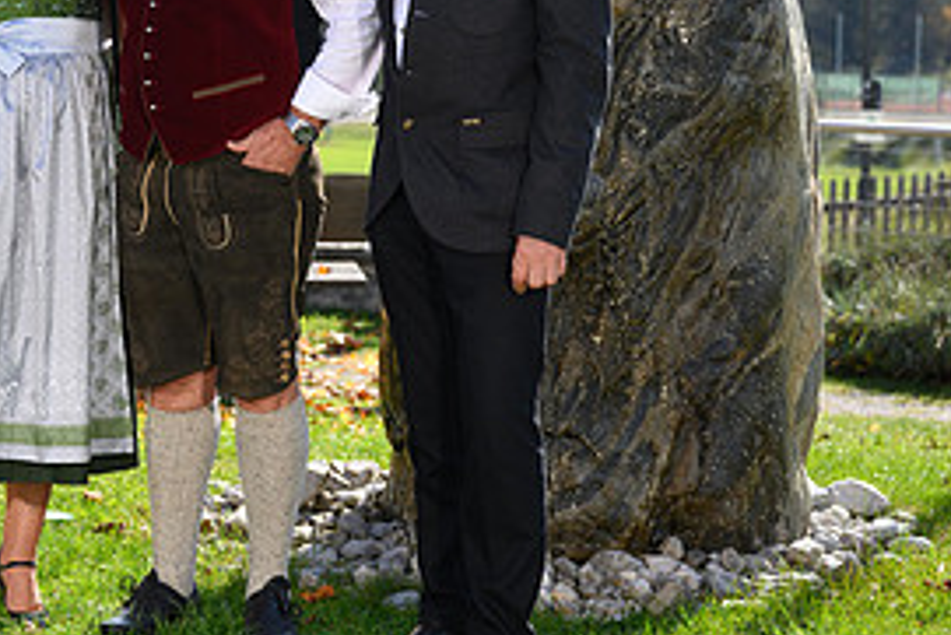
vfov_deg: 11.1
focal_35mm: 124
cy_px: 200
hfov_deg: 16.3
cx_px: 116
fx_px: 3277
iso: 100
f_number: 3.5
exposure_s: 1/640
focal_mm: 58
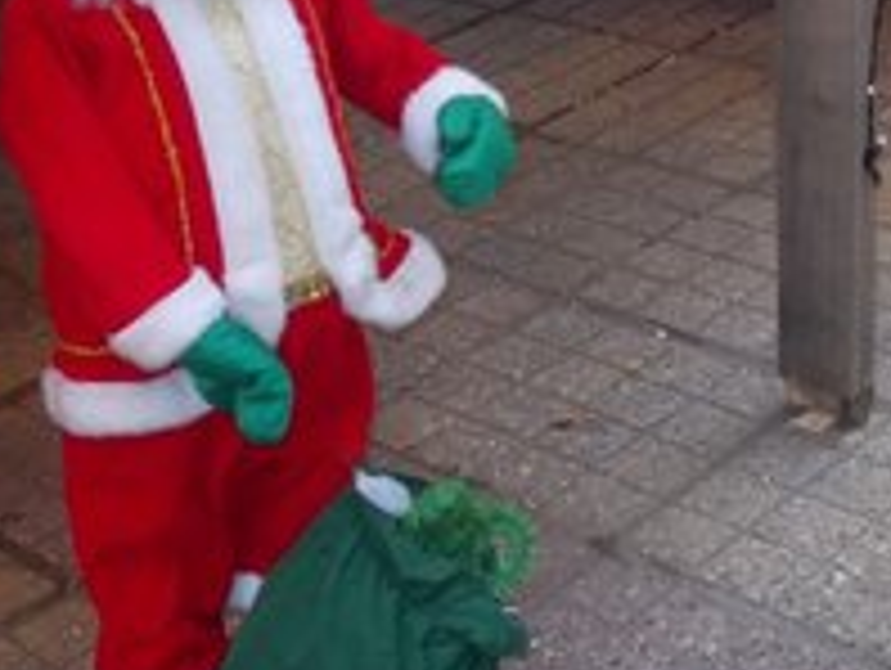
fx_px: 1959
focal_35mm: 76
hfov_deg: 25.5
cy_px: 277
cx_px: 274
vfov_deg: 19.4
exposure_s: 1/30
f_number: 3.3
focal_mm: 6.1
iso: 200
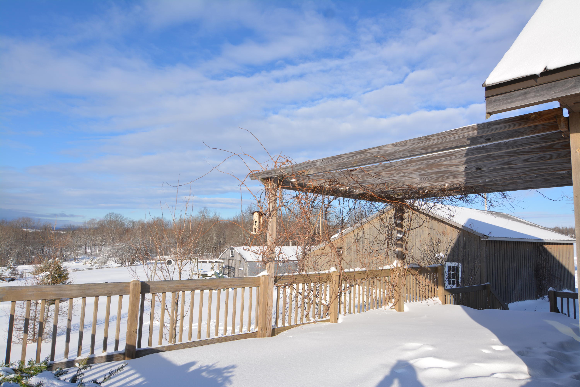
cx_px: 290
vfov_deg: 56.1
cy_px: 194
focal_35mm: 22
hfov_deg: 77.3
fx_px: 362
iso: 100
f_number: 9
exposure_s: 1/320
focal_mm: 15
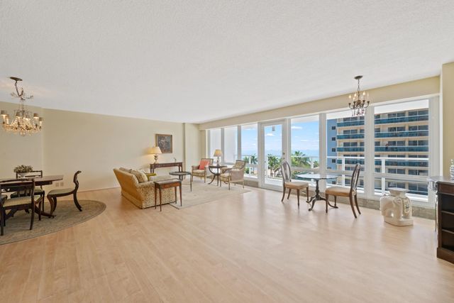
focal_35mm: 14
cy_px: 152
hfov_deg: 104.2
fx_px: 177
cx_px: 227
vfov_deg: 81.2
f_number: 10
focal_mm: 14
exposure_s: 1/6
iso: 125
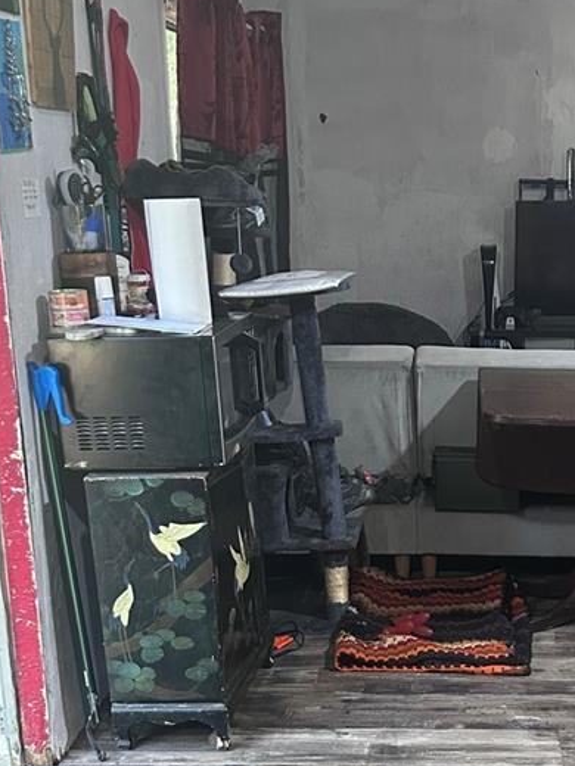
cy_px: 656
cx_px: 461
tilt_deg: -21.2
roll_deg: -1.4
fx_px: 1329
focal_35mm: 60
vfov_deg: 31.0
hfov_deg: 24.0
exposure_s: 1/60
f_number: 1.5
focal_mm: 5.7
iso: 400
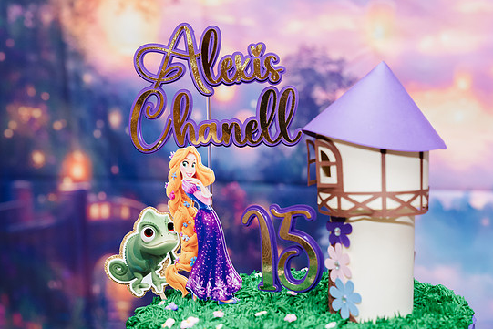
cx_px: 224
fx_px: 1096
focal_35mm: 80
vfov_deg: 17.1
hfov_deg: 25.3
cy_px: 147
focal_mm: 70
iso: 1250
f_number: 5.6
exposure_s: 1/250
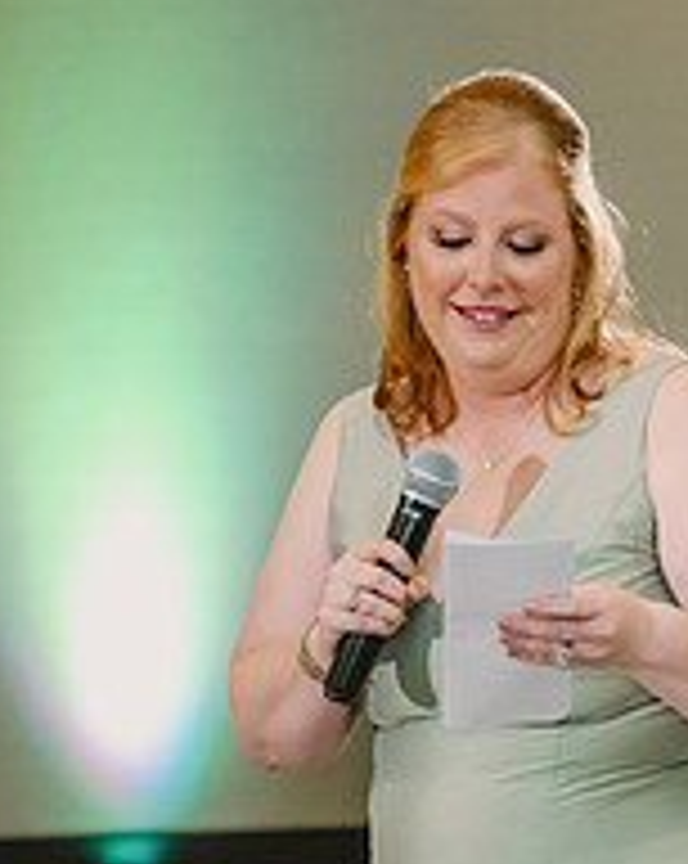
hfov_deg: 7.6
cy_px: 691
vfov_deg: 9.7
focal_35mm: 199
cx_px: 1174
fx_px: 5077
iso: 3200
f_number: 2.8
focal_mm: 70
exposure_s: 1/160
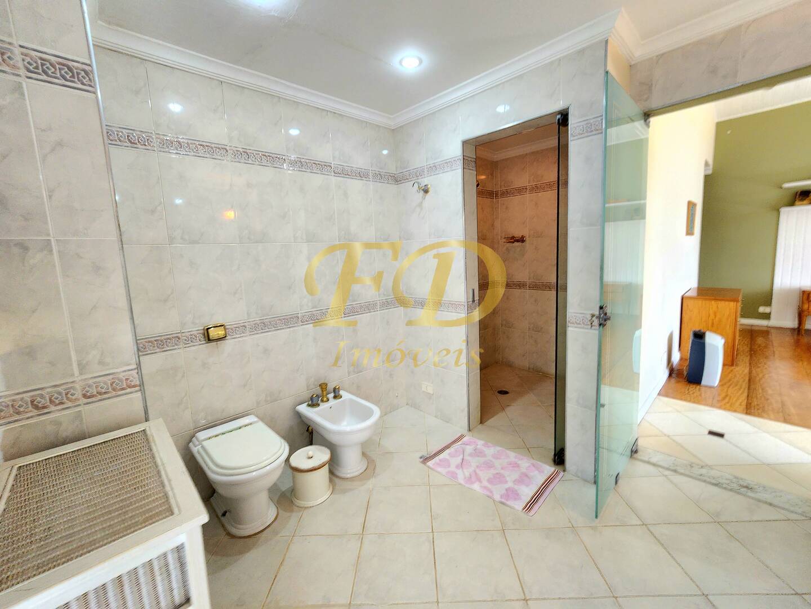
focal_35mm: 13
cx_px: 406
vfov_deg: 89.9
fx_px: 305
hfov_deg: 106.2
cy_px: 304
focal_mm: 2.2
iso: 160
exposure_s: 1/60.2
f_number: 2.2
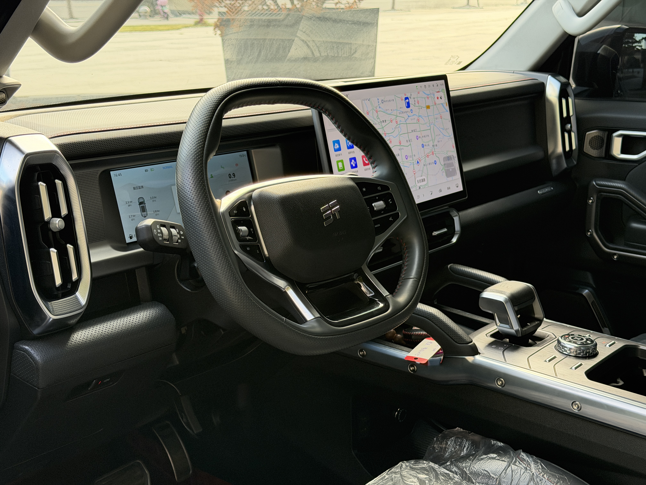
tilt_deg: -15.9
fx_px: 896
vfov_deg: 30.3
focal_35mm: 48
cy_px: 242
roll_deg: -0.3
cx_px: 323
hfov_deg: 39.7
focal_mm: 6.76
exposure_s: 1/110
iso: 160
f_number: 1.78
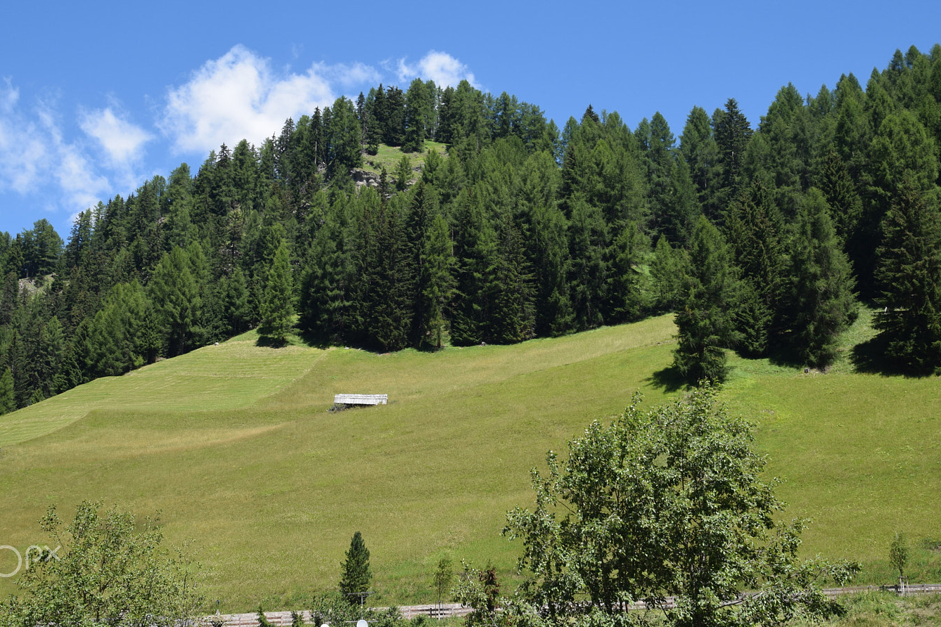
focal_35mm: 56
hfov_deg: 35.9
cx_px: 449
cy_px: 279
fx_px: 1453
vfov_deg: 24.3
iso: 200
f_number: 8
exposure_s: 1/250
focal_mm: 31
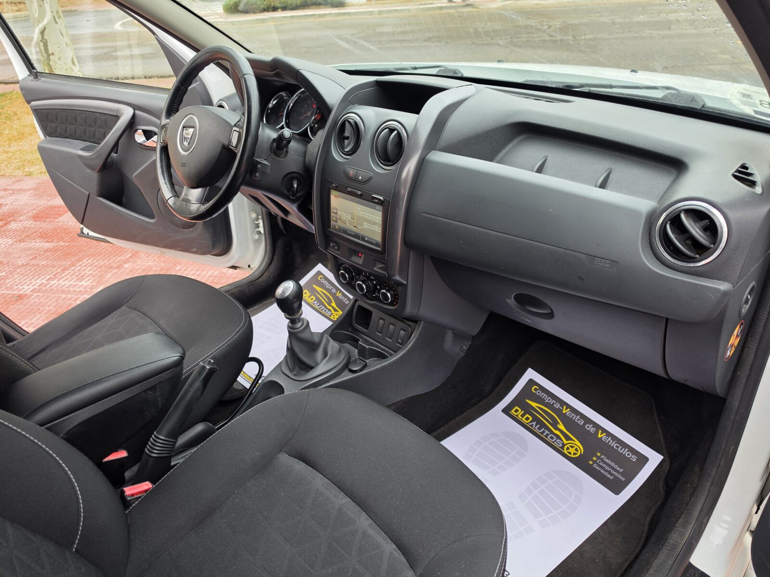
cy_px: 288
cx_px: 385
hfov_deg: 73.9
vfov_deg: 58.9
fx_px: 512
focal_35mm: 23
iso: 64
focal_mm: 6.5
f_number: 1.4
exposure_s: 1/180
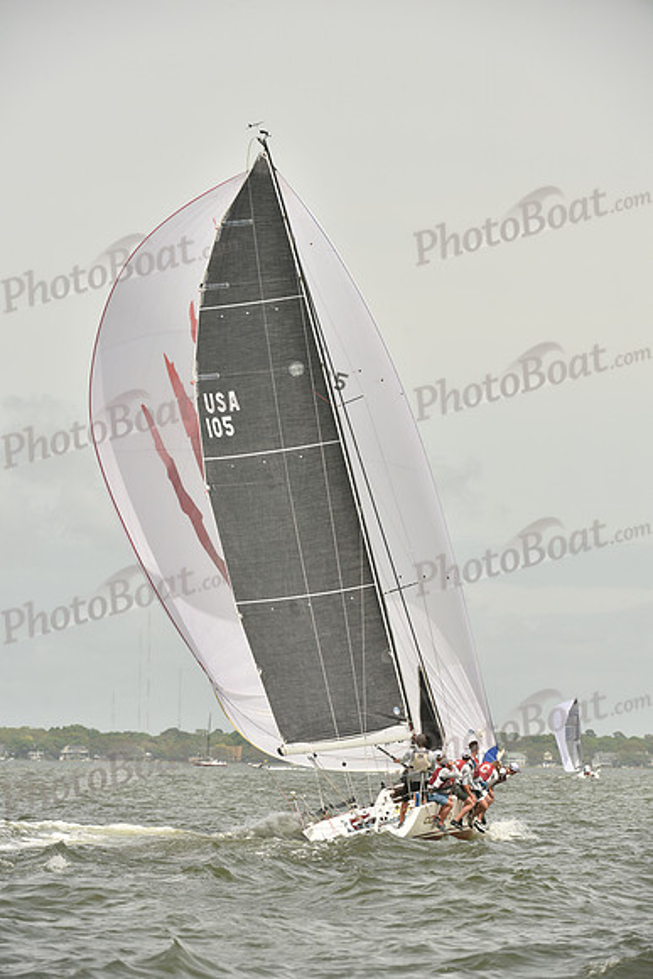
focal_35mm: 200
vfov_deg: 10.3
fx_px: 5438
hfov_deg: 6.9
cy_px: 490
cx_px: 326
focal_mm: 200
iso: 320
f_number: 7.1
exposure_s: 1/1250
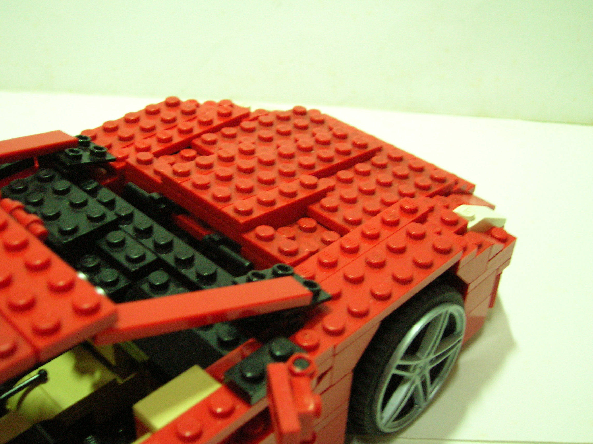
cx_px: 296
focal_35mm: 42
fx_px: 719
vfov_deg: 34.3
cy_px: 222
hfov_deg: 44.8
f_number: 3.1
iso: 200
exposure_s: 1/4.4
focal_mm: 7
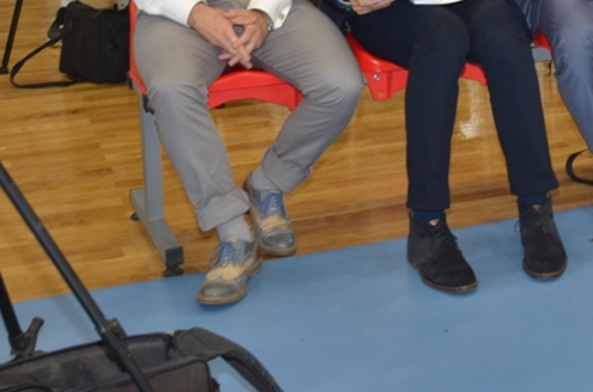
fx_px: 1676
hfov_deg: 19.2
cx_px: 666
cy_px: -52
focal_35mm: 102
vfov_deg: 13.1
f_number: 5.6
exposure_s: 1/60
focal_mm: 28
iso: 320
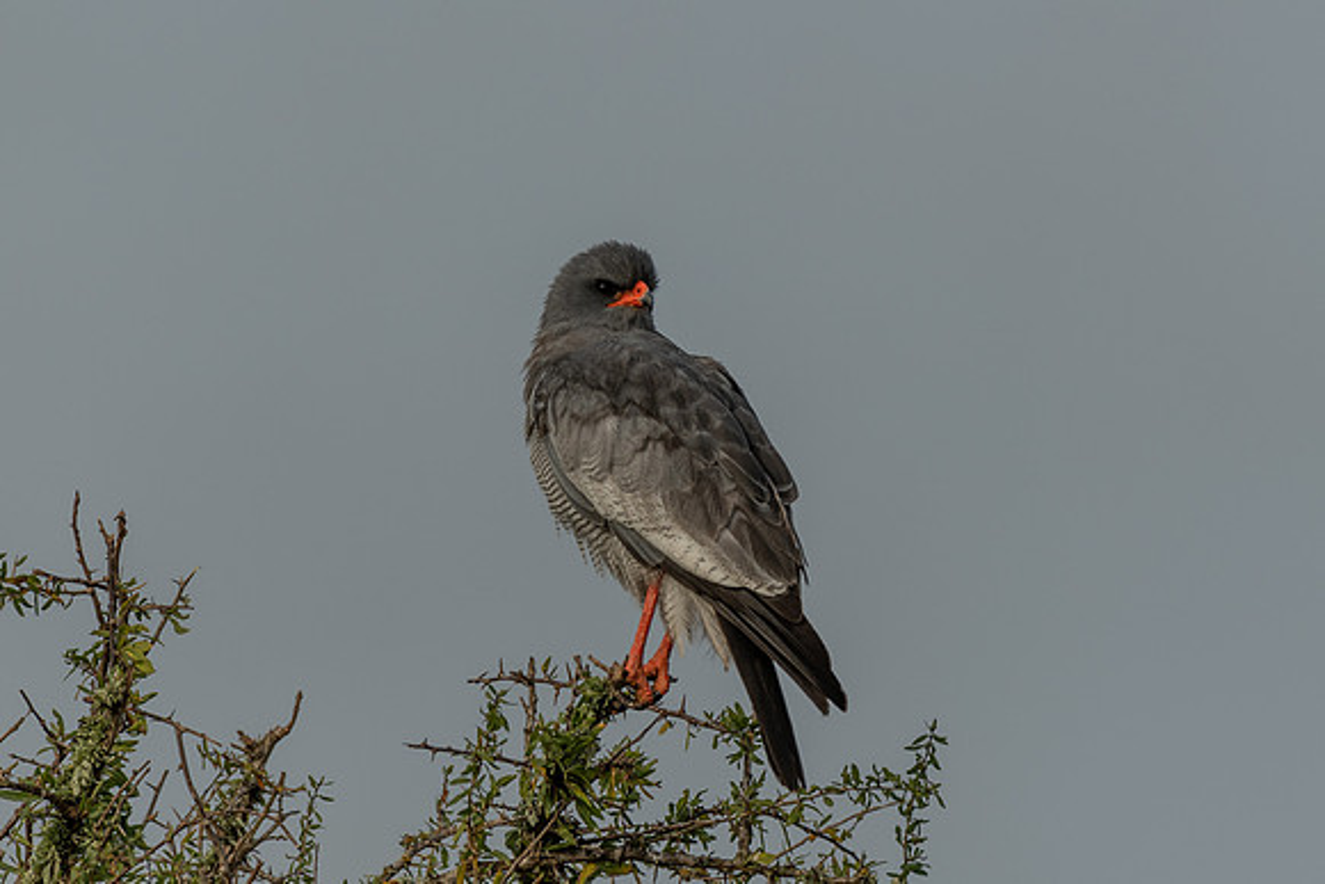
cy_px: 449
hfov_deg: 2.6
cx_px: 692
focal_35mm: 807
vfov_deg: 1.7
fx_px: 29692
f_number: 8
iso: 100
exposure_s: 1/500
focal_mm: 500
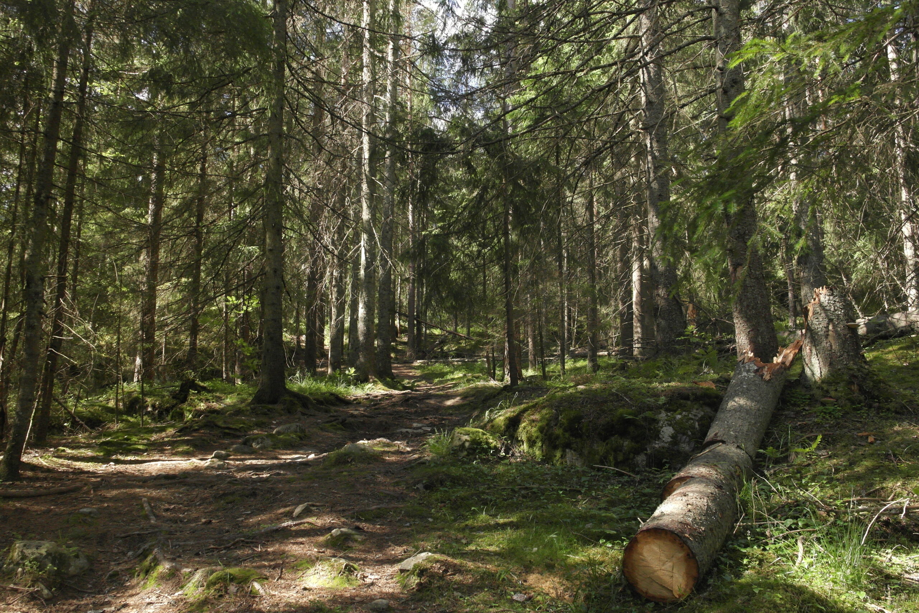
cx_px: 460
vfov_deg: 43.6
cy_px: 306
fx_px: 766
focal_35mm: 30
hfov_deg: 61.9
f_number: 7.1
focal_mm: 20
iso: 1600
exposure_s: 1/400
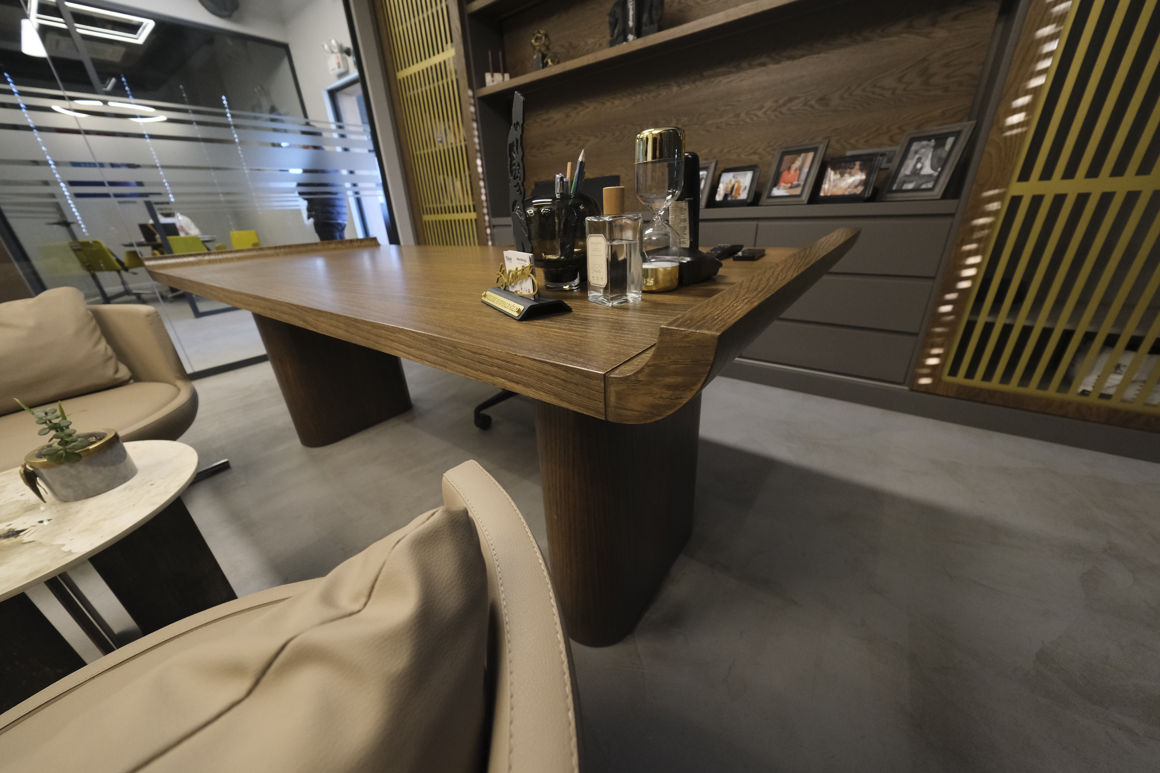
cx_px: 580
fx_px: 387
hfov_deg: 112.6
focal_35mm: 12
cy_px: 386
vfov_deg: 90.0
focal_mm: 8
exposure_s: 1/100
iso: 2500
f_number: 3.5
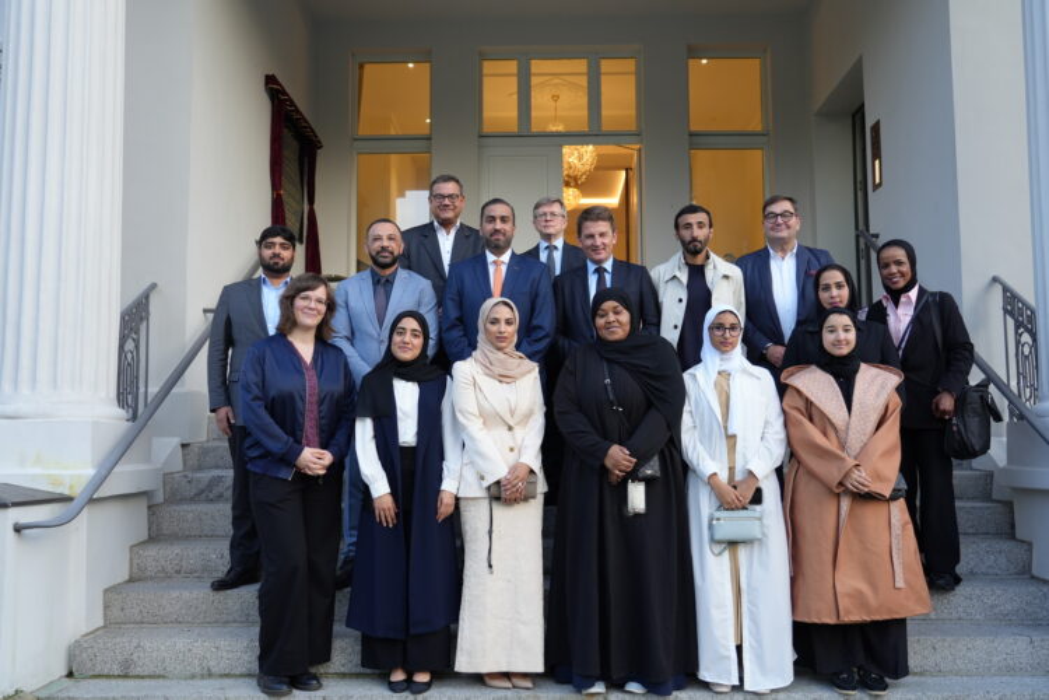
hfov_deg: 57.2
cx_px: 524
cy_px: 350
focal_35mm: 33
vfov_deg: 40.0
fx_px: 962
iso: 400
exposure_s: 1/160
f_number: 4
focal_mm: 33
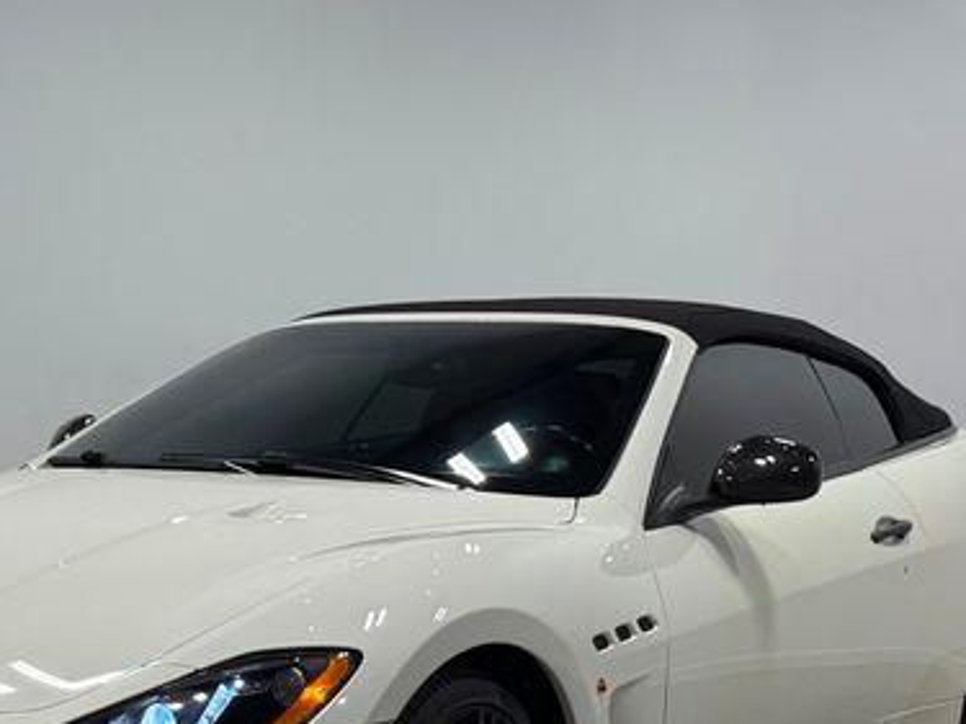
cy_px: 605
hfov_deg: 23.7
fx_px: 2288
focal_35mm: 82
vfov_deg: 17.8
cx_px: 286
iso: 80
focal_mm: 6.76
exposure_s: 1/587
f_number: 1.78
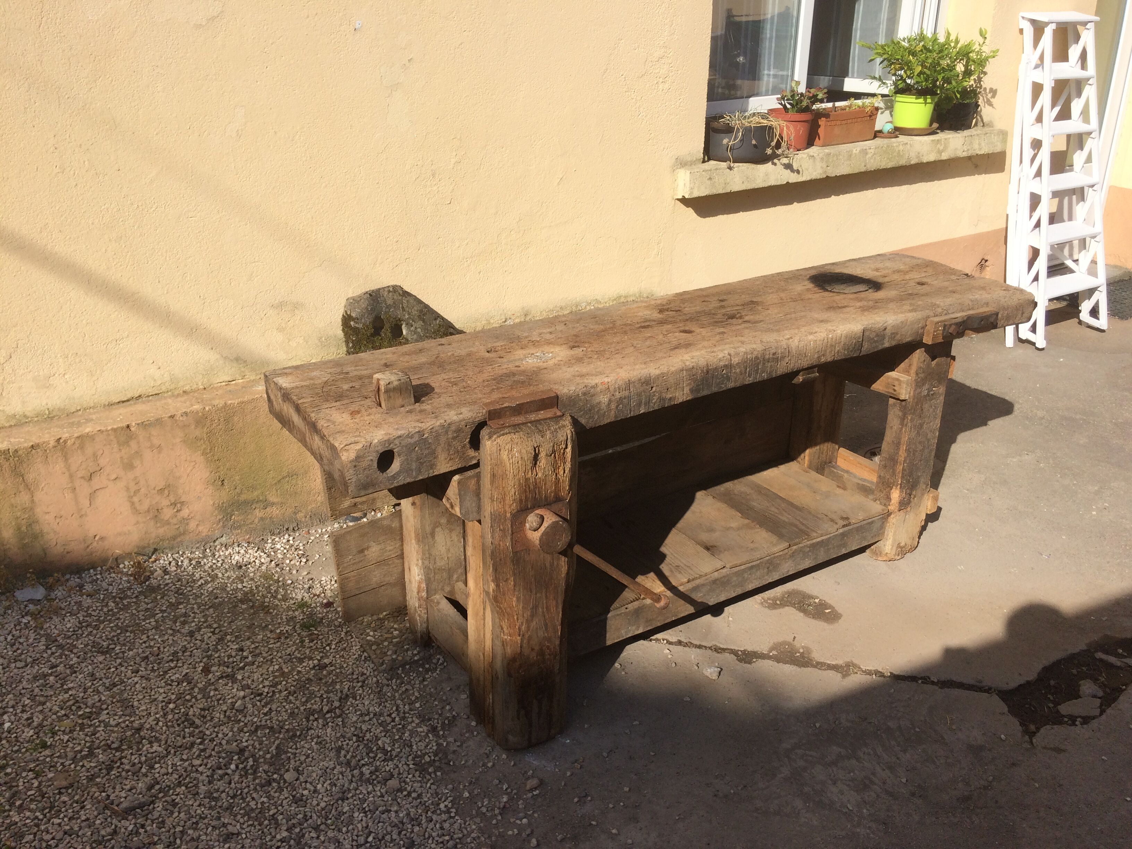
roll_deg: +0.6
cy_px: 424
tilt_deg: -24.7
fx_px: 948
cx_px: 566
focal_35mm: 29
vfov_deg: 48.2
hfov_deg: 61.7
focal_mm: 4.15
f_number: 2.2
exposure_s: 1/2160
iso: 32
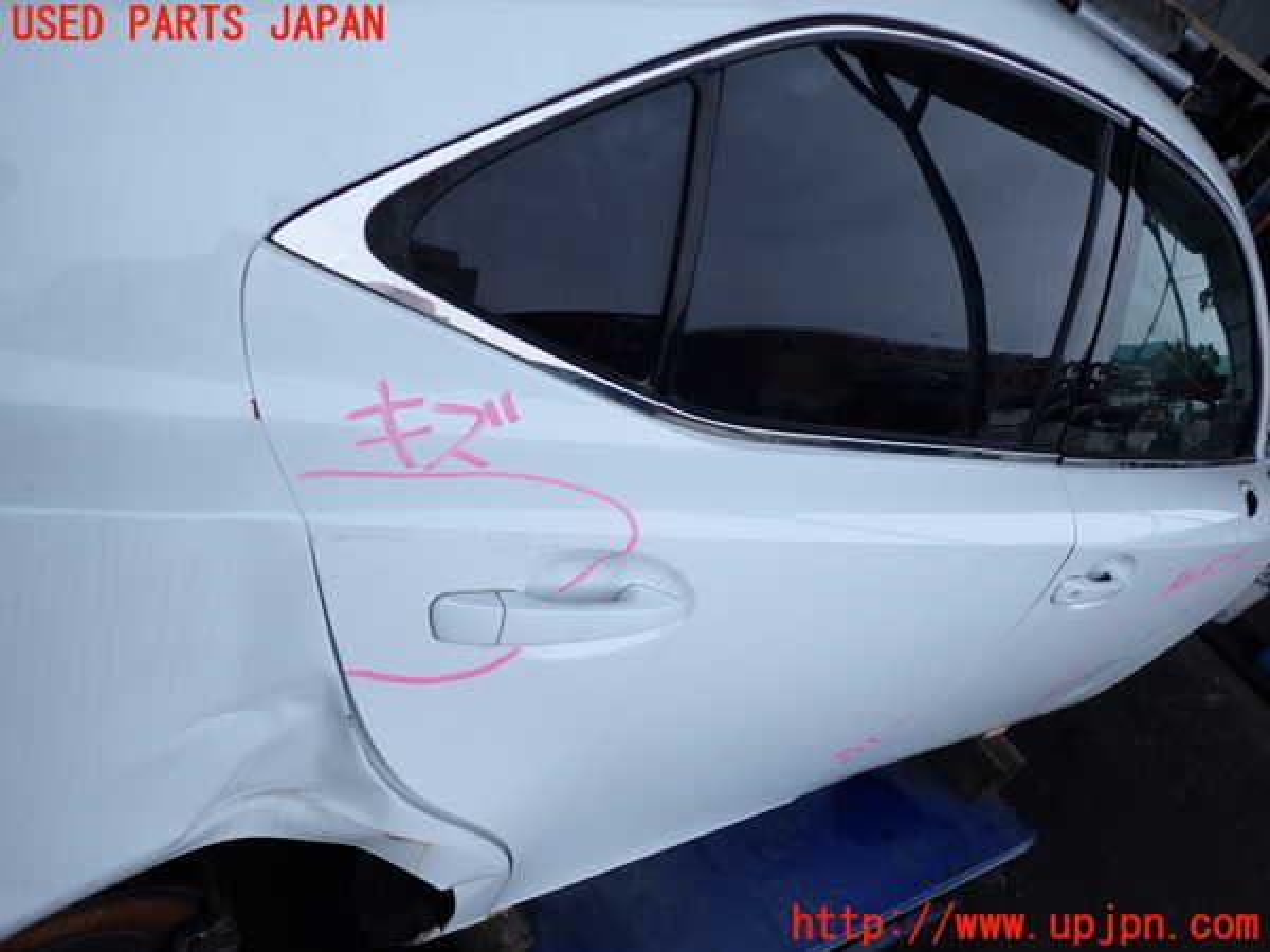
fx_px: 1027
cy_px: 476
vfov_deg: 49.7
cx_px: 635
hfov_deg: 63.4
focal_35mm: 28
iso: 100
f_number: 2.2
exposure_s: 1/400
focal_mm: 5.05
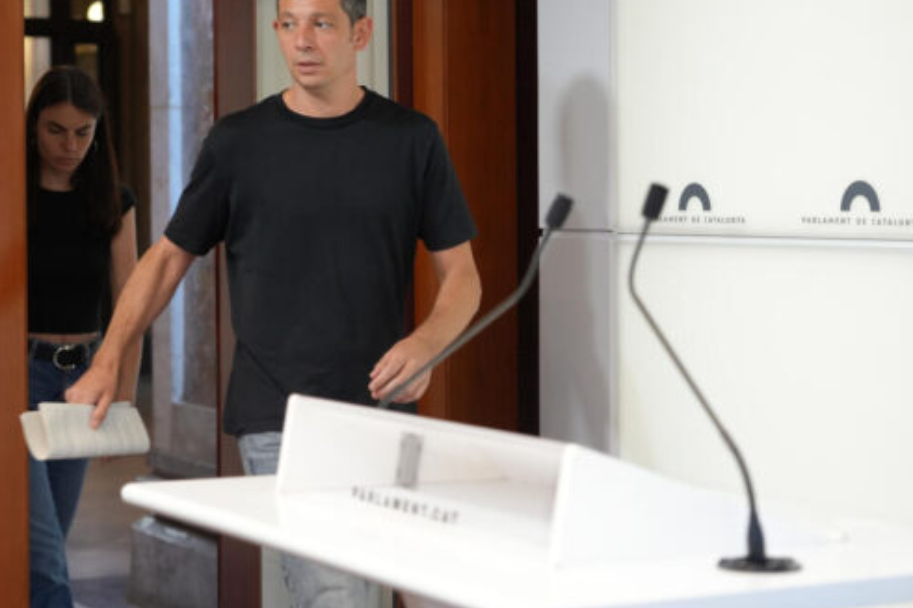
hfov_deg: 24.8
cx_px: 428
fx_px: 2079
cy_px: 232
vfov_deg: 16.6
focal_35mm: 82
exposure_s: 1/160
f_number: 4
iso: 1600
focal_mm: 61
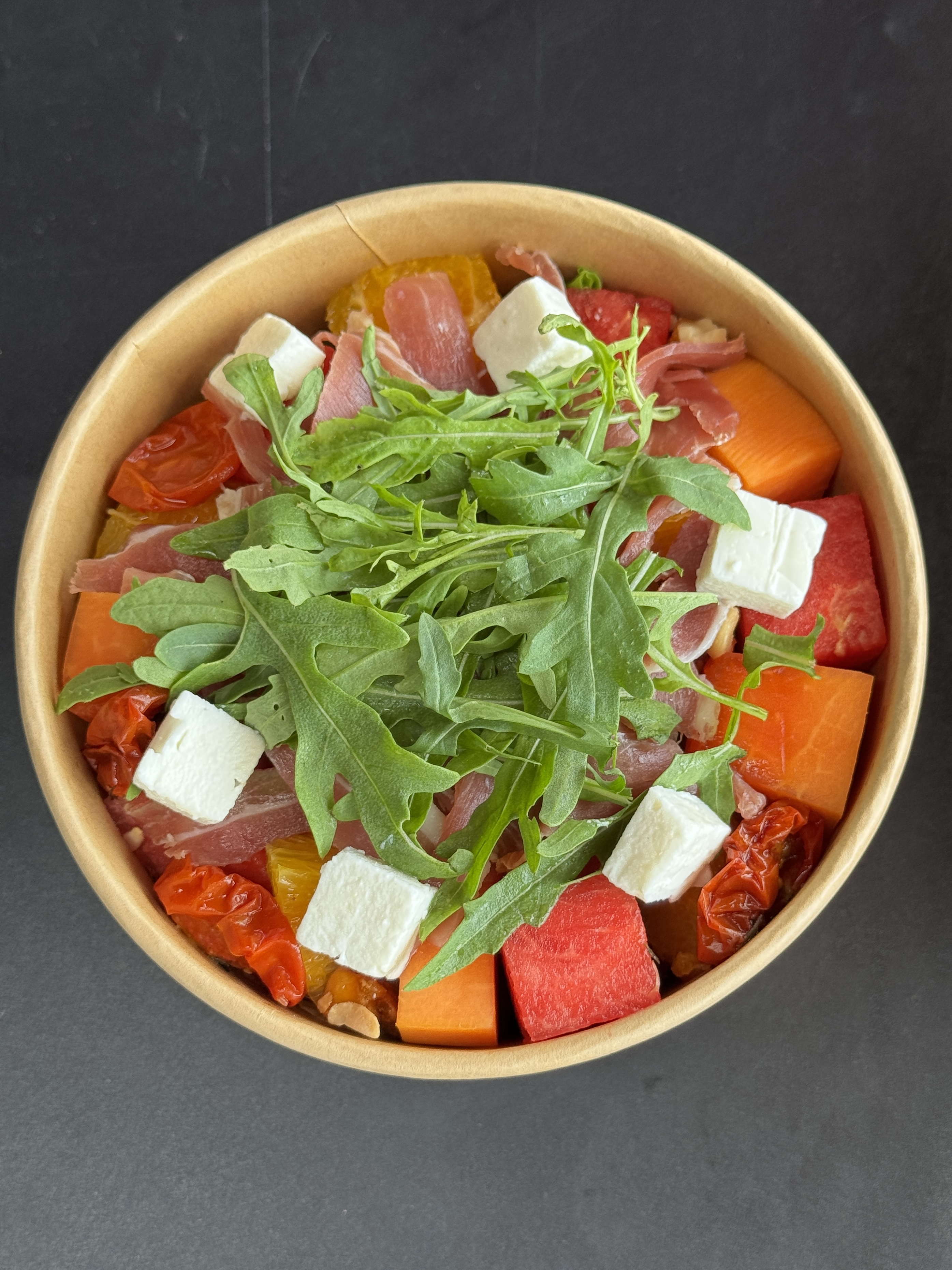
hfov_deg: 30.3
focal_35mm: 48
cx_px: 476
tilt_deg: -78.0
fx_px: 1760
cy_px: 635
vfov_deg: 39.7
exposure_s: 1/121
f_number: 1.78
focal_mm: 6.76
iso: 64
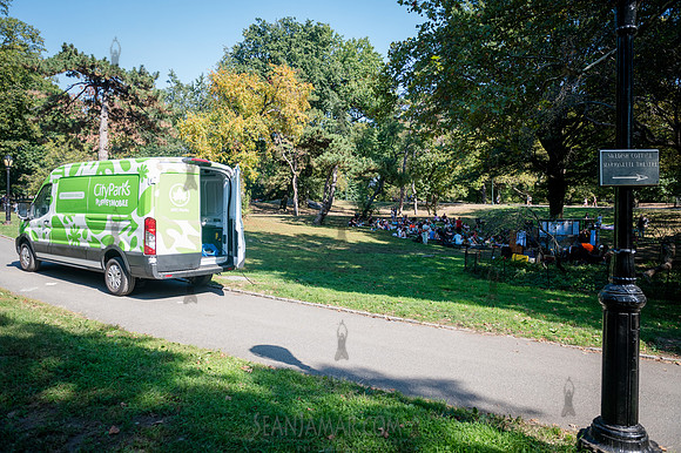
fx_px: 454
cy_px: 226
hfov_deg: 73.8
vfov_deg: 53.1
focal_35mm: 24
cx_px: 340
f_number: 4.5
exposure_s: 1/2000
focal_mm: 24
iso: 1000
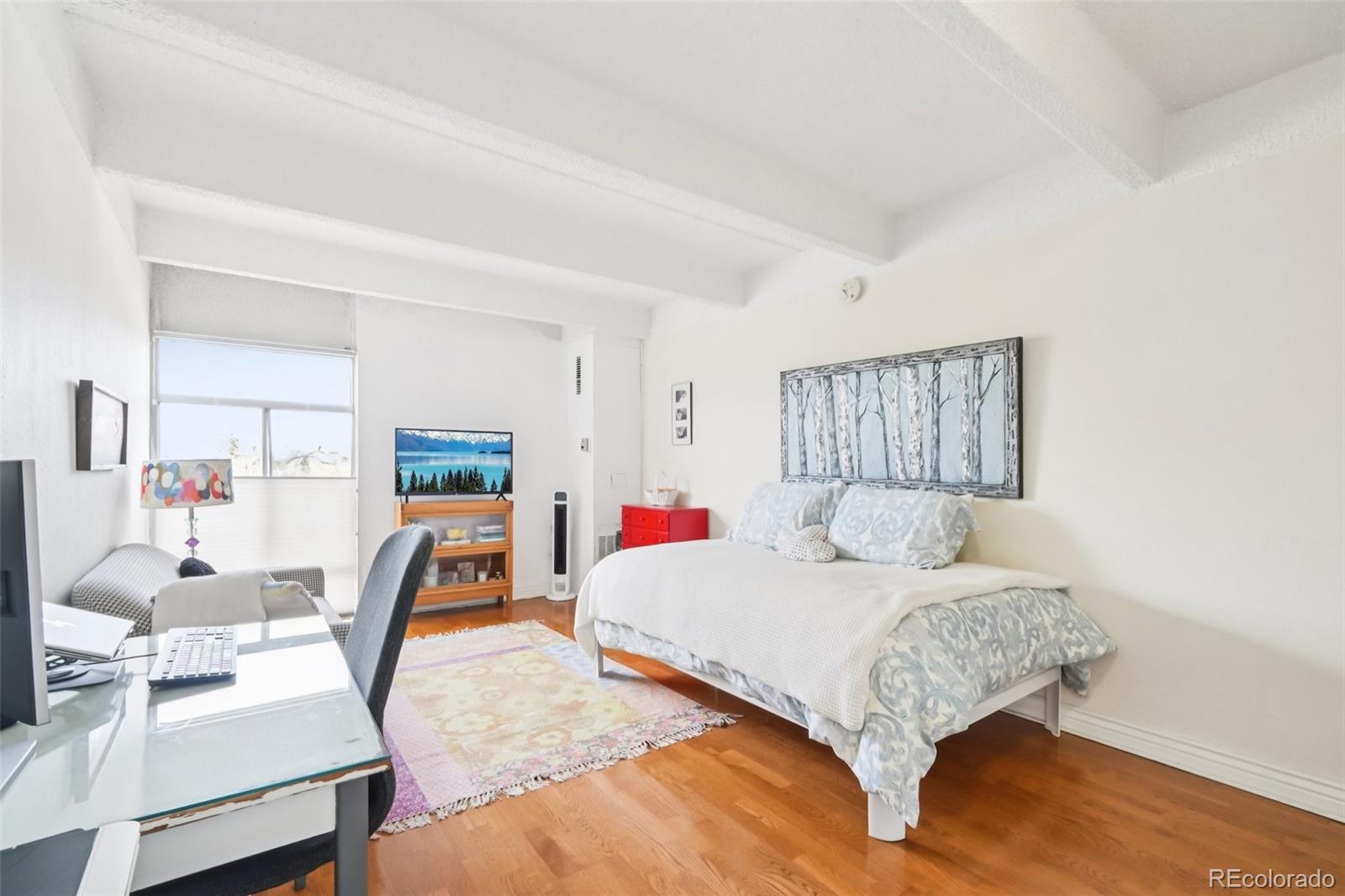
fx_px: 560
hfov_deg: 100.4
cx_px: 672
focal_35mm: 15
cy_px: 448
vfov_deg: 77.3
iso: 800
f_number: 8
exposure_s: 1/6
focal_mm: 10
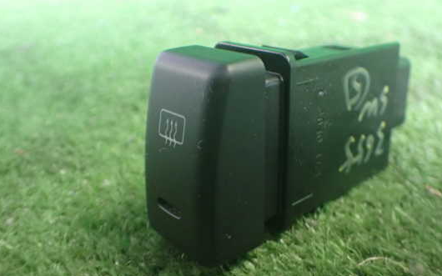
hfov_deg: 53.9
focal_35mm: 36
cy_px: 120
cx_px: 246
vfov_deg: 35.3
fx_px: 434
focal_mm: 5.4
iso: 800
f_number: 2.3
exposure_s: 1/40
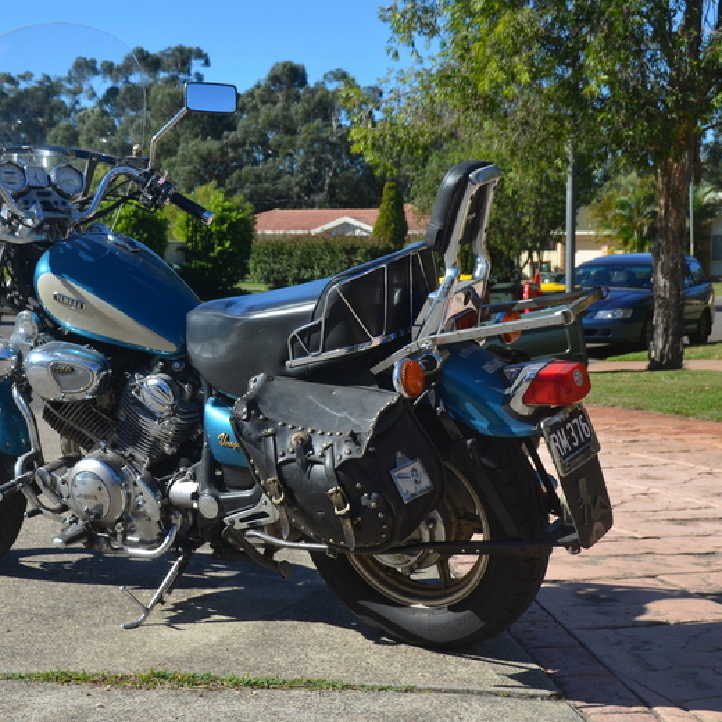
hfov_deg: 28.2
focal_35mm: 61
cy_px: 364
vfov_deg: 28.3
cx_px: 253
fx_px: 1431
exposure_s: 1/250
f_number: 8
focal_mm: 31
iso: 100
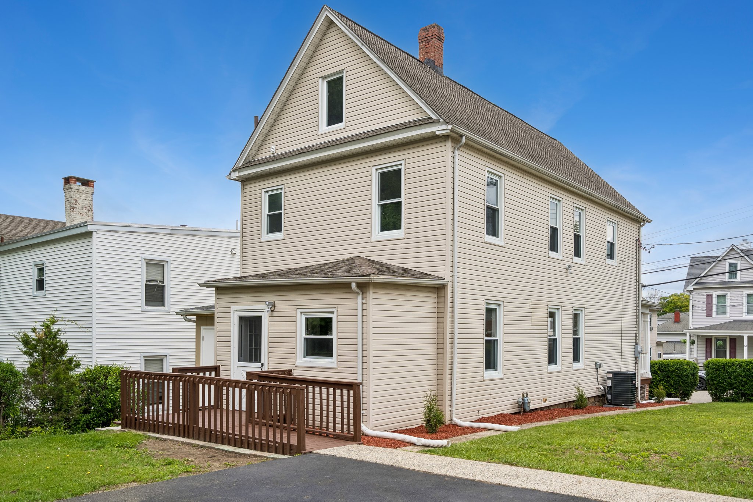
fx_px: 606
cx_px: 376
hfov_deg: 63.7
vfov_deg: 45.0
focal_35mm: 29
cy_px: 251
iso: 200
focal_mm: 29
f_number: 8
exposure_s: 1/400
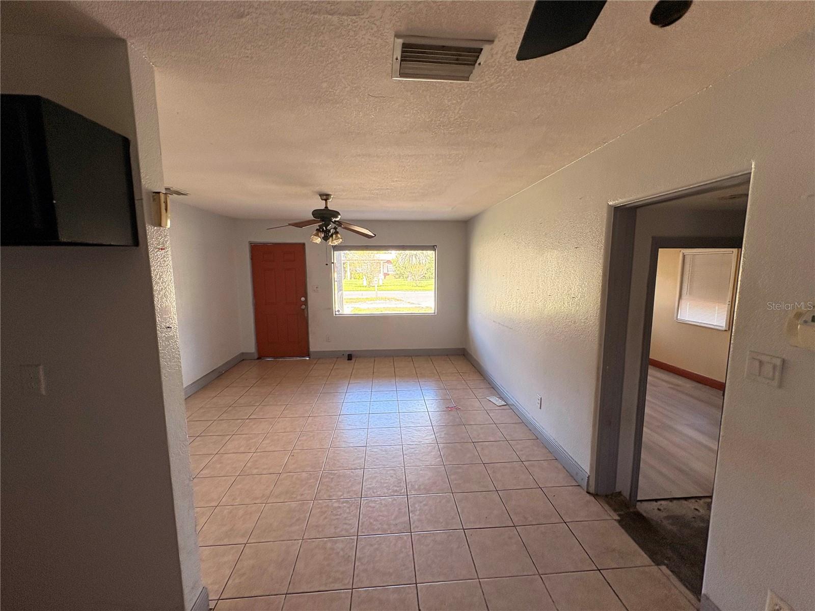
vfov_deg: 85.7
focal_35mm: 14
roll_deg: +0.7
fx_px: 330
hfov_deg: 102.1
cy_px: 306
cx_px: 408
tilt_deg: -8.2
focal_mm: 2.22
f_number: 2.2
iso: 80
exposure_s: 1/99
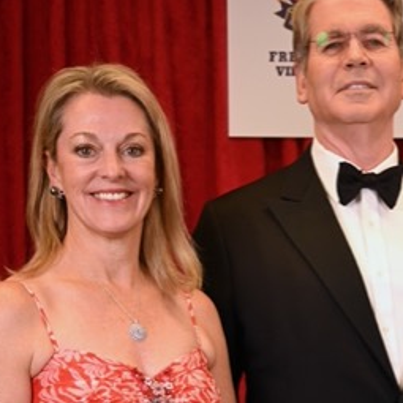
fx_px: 1177
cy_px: 479
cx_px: 360
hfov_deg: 19.1
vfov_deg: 18.5
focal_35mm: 89
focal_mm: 33.5
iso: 640
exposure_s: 1/125
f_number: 4
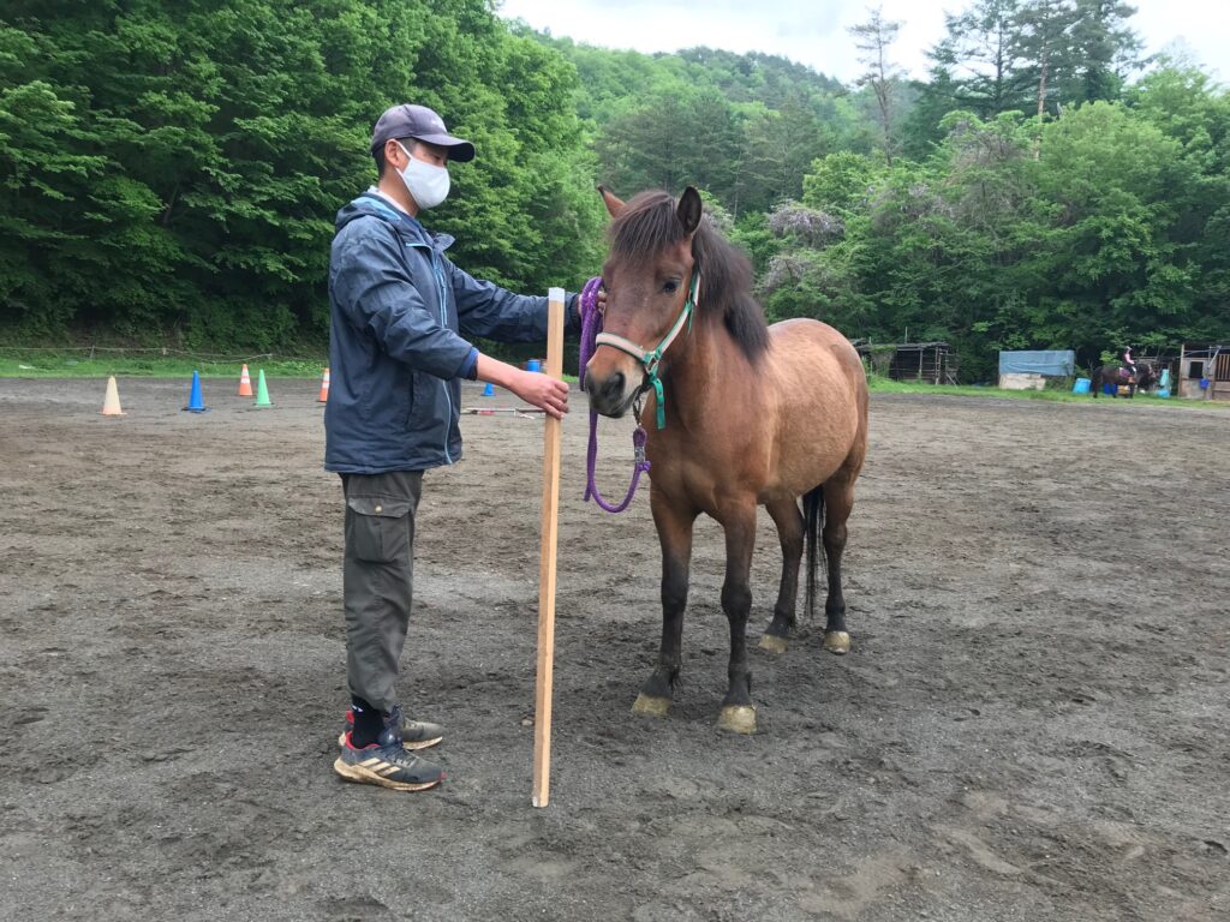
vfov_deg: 49.7
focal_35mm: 28
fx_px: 995
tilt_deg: -4.4
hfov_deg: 63.4
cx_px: 615
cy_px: 461
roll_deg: -2.2
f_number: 1.8
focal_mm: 3.99
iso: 25
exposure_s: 1/120
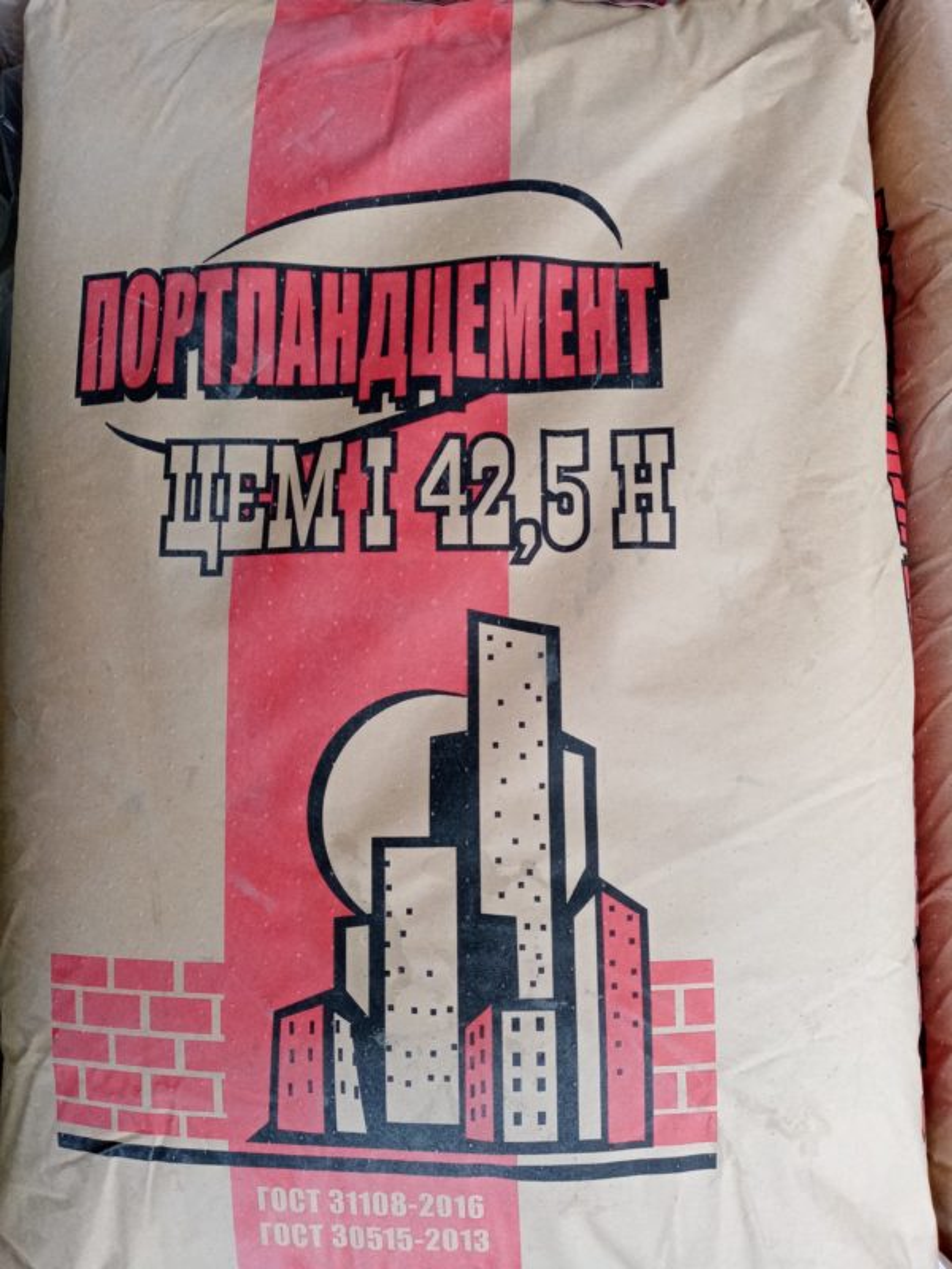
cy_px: 634
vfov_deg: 67.3
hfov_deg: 53.1
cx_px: 476
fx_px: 953
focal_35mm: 26
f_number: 1.8
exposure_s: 1/100
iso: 204
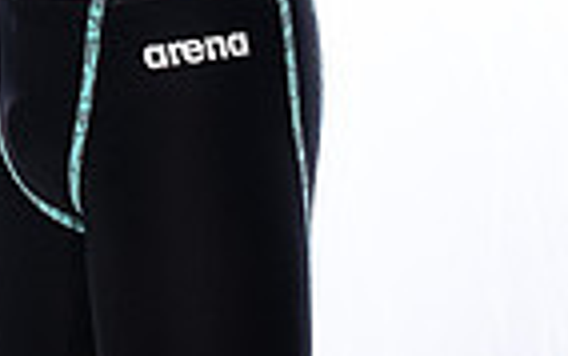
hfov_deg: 9.2
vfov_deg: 5.6
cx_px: 88
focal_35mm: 226
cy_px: -508
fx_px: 3501
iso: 640
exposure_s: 1/250
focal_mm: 70
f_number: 8
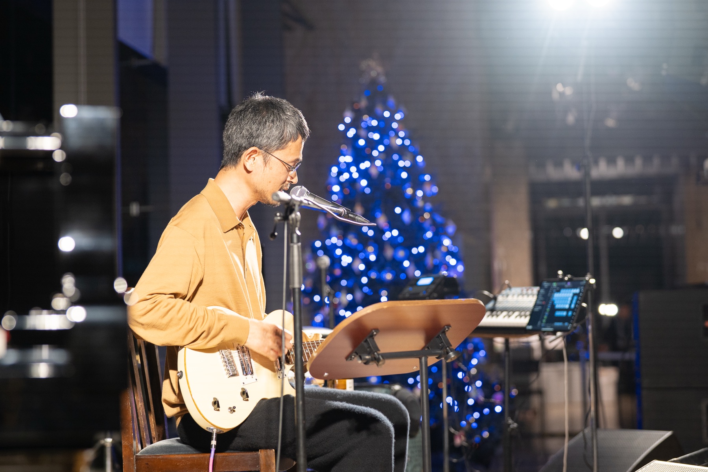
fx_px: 983
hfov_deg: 39.6
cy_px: 236
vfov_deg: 27.0
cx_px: 354
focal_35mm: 50
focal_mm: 50
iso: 320
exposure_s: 1/100
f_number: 1.8
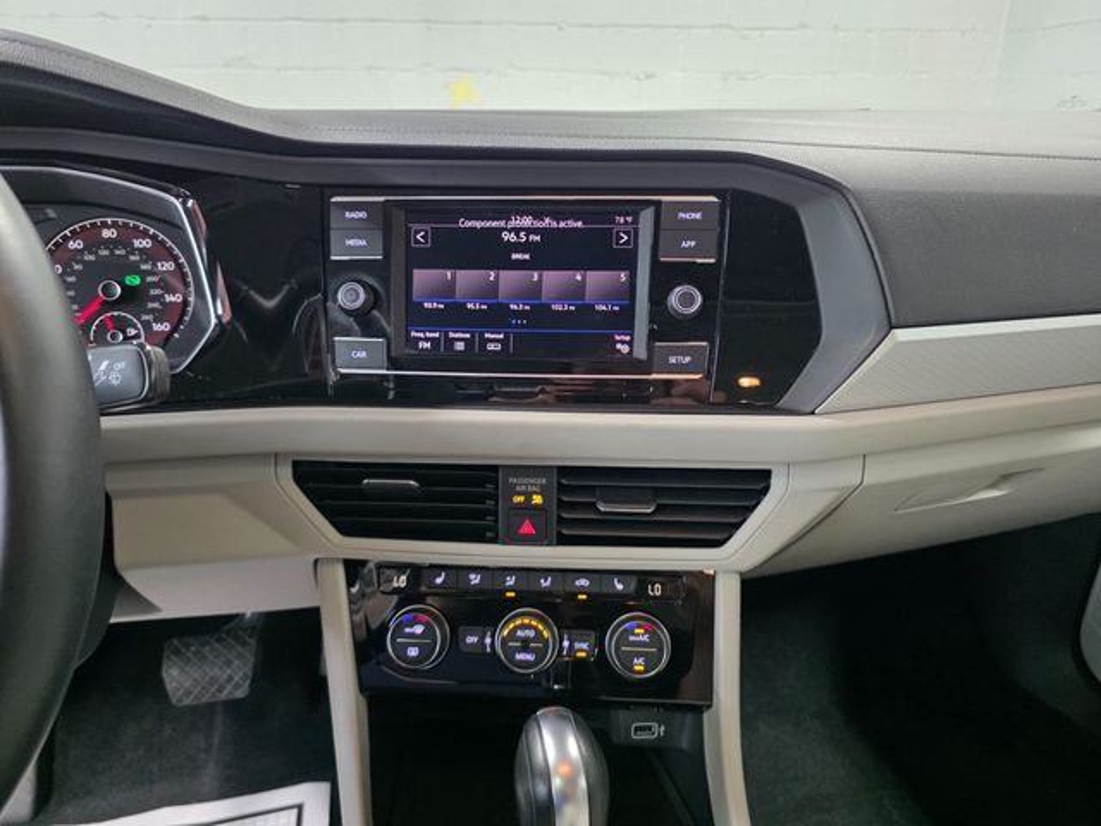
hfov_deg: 73.9
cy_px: 413
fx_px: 732
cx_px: 550
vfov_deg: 58.9
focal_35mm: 23
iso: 800
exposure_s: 1/120
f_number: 1.7
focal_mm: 6.3
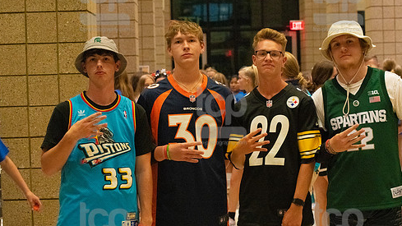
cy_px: 116
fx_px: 927
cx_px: 222
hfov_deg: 24.4
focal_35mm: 87
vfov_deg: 13.9
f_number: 5
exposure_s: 1/400
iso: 8000
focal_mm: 70
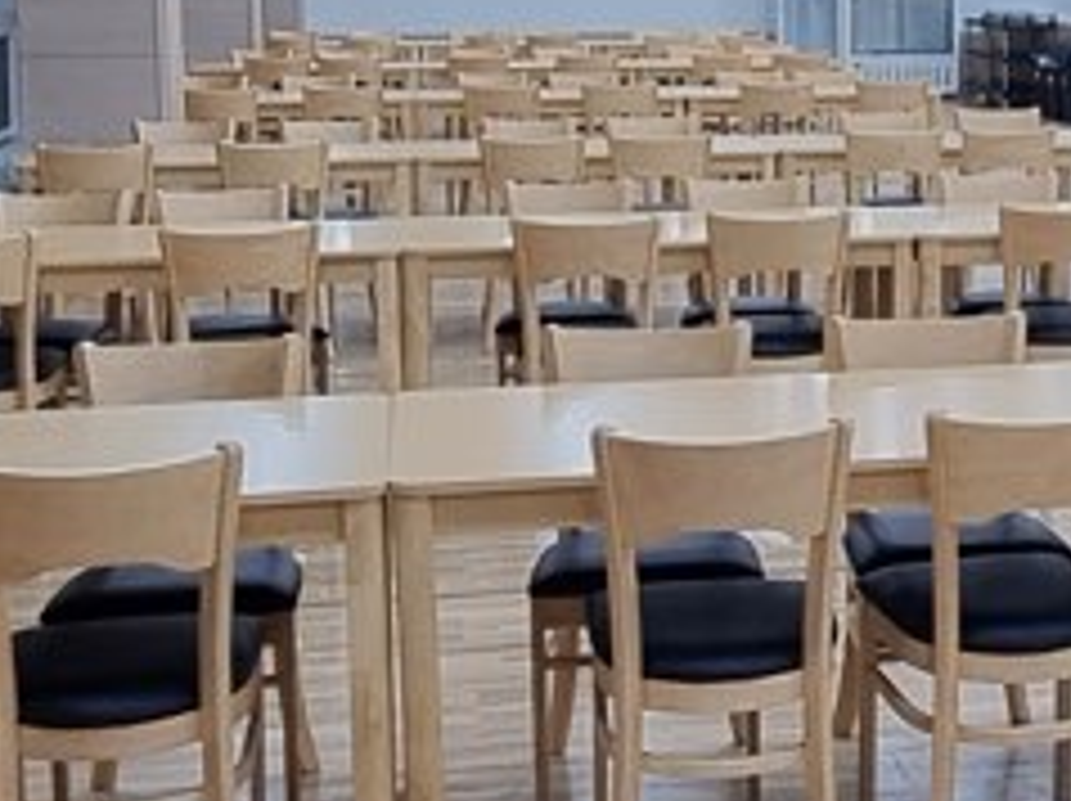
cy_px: 153
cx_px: 1076
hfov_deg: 26.3
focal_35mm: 70
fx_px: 2164
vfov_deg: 20.7
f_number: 2.2
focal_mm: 2.2
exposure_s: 1/60
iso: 320
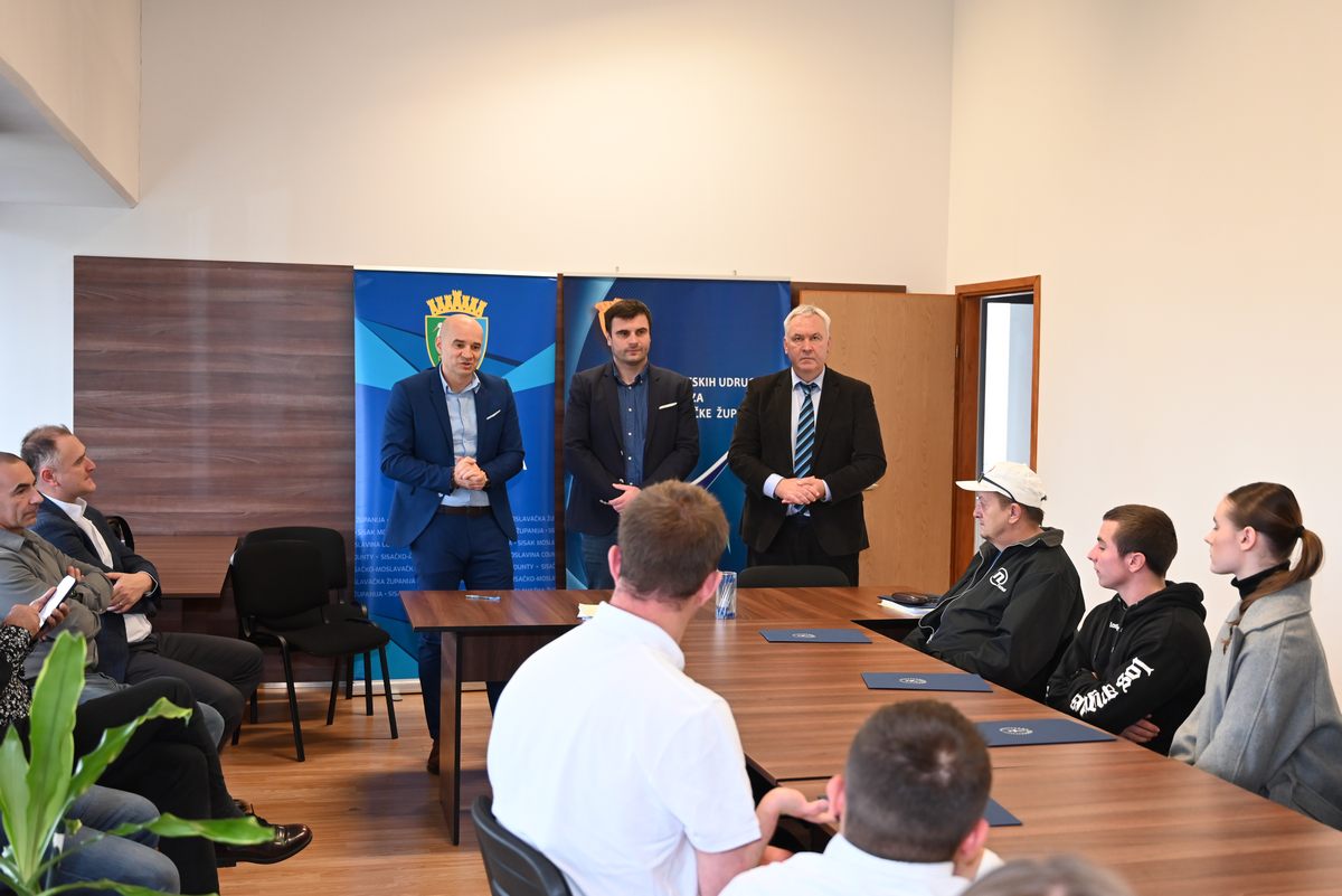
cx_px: 671
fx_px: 1492
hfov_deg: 48.4
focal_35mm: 40
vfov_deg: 33.4
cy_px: 448
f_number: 4
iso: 1400
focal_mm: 40
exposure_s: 1/60
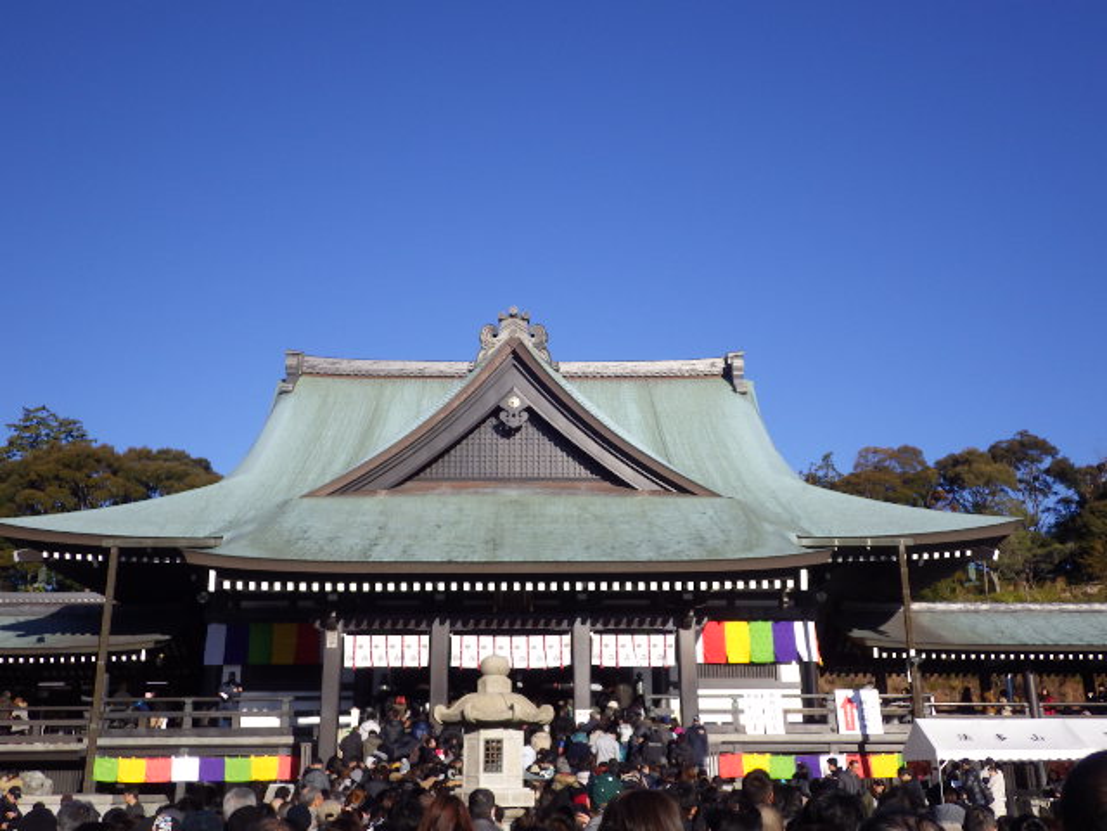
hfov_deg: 51.4
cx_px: 554
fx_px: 1151
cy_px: 416
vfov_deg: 39.7
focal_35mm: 36
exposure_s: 1/1250
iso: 125
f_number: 3.5
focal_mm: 6.4
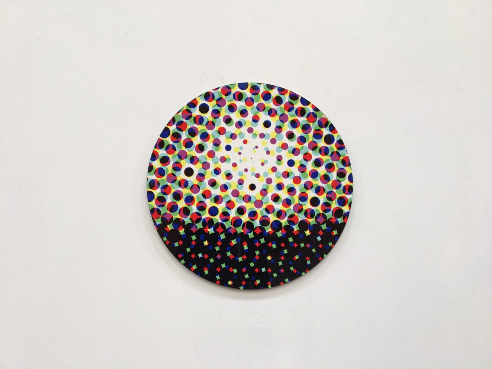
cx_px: 246
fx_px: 412
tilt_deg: +0.5
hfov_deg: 61.7
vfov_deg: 48.2
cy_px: 184
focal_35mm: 29
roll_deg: +0.3
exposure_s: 1/40
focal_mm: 4.15
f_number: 2.2
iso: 25
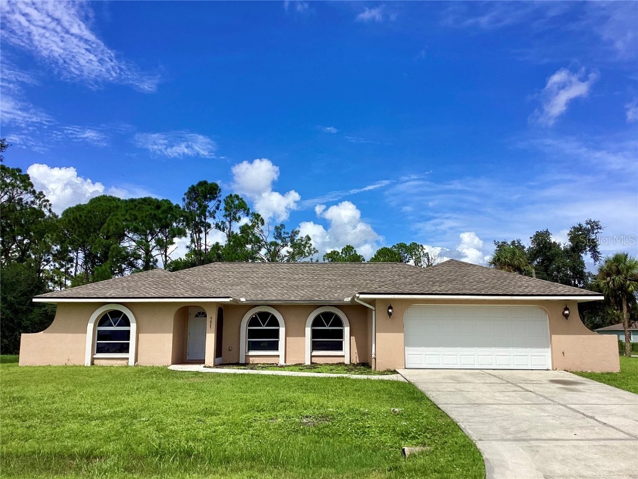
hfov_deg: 58.4
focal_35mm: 31
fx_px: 571
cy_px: 240
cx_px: 319
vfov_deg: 45.4
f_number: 2.4
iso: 25
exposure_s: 1/1852
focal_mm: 3.3
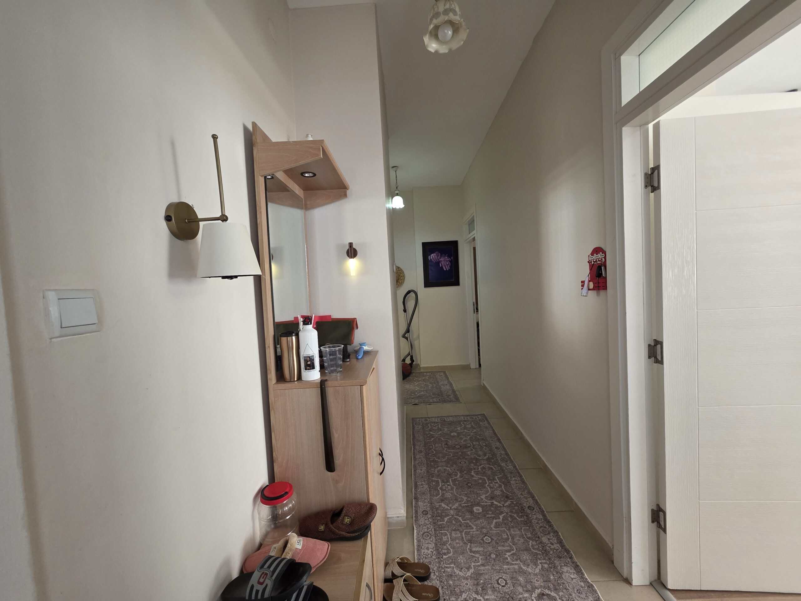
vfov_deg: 89.9
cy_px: 300
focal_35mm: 13
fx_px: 301
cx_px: 400
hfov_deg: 106.2
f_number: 1.9
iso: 200
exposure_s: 1/100
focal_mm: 2.2
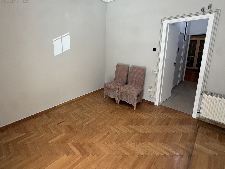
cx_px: 102
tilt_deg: -10.3
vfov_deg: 71.0
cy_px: 70
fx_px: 117
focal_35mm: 18
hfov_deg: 87.5
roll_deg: -0.3
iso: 200
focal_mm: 2.22
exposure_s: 1/100
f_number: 2.2
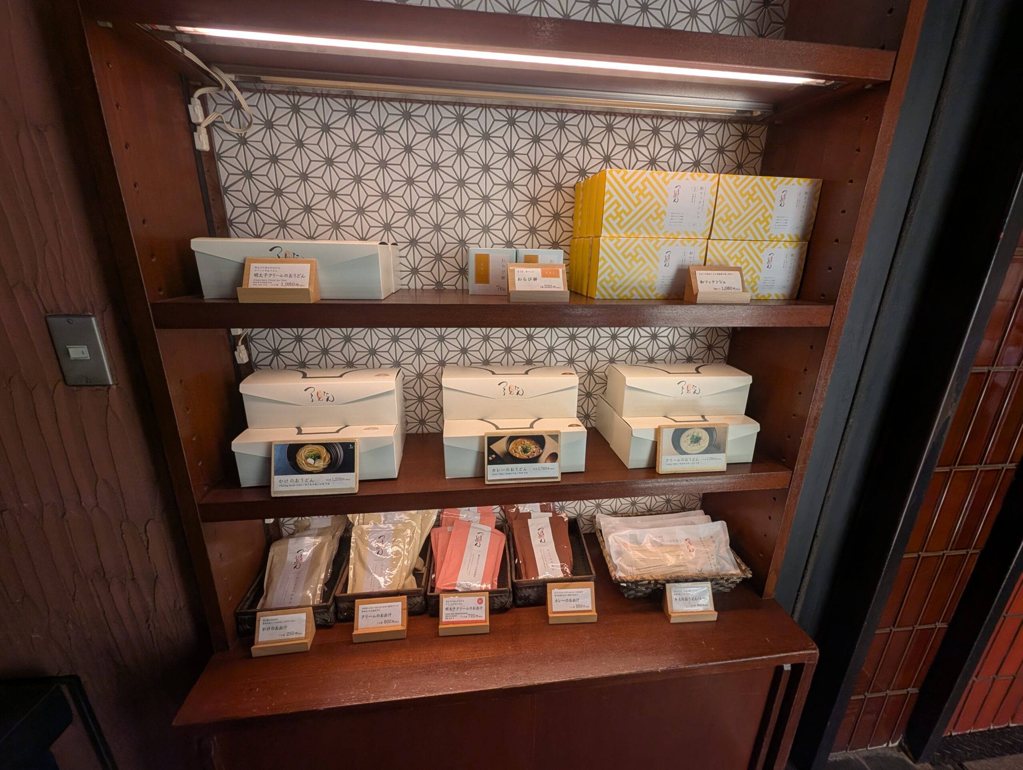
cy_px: 385
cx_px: 512
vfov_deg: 90.1
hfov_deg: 106.1
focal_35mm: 13
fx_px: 385
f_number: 2.2
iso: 113
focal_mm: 1.95
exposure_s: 1/100
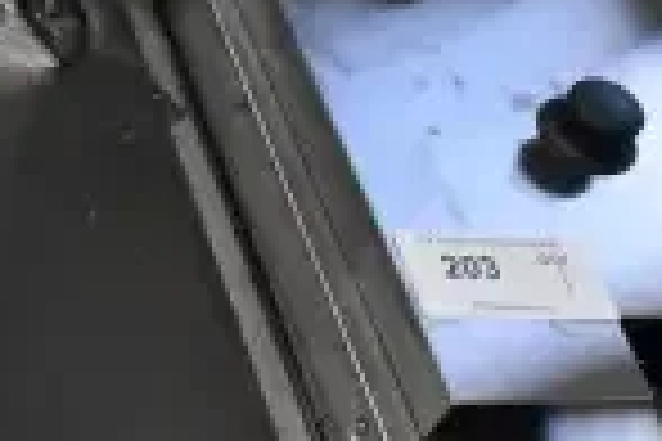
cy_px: 425
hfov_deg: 13.1
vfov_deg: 9.9
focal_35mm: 137
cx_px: -635
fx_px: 2519
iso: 6400
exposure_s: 1/400
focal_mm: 22
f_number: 10
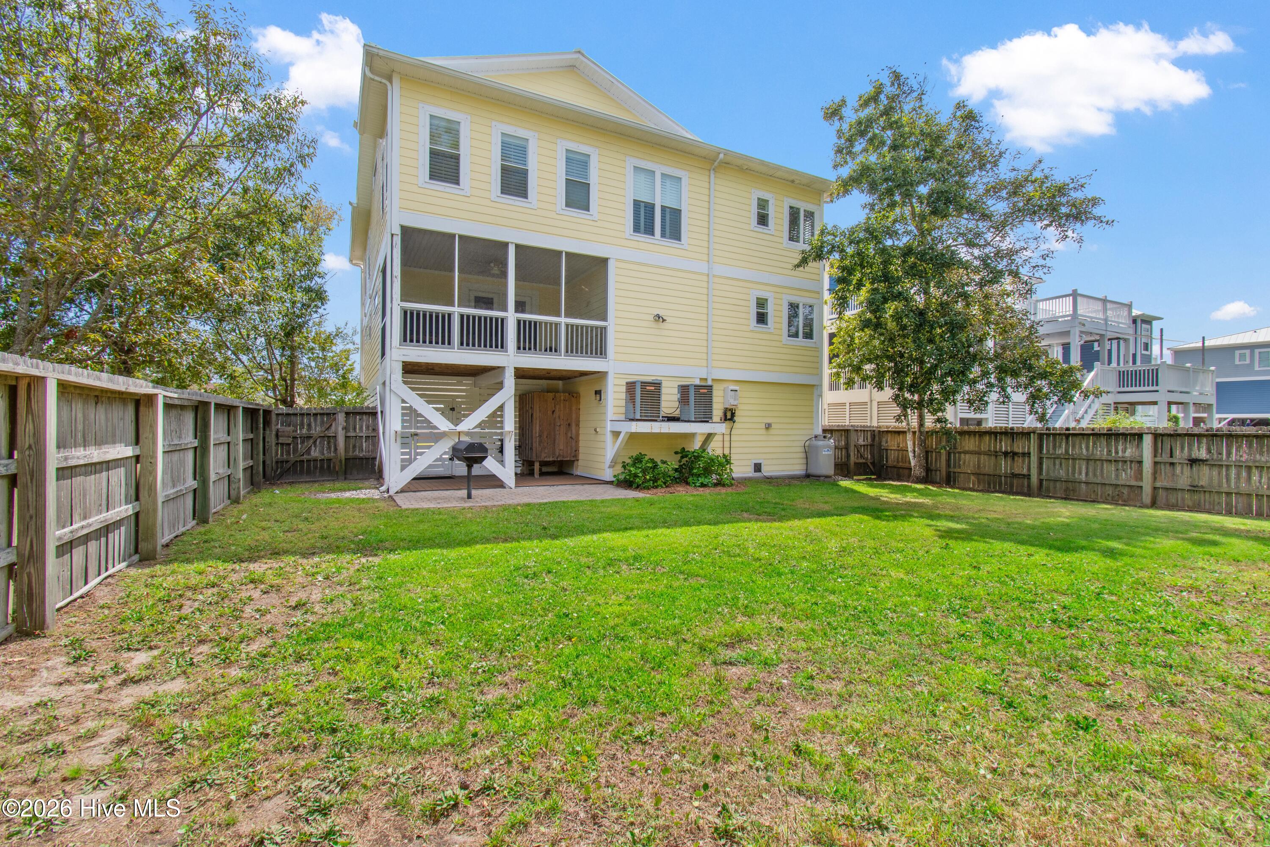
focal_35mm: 15
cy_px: 424
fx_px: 529
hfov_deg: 100.4
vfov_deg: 77.3
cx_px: 635
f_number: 8
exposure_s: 1/250
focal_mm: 10
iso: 100
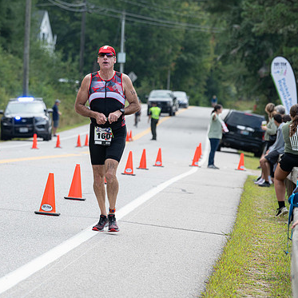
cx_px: 94
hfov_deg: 7.4
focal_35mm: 238
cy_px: 150
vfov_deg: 7.4
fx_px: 2318
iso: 200
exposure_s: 1/200
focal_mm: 180
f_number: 5.6
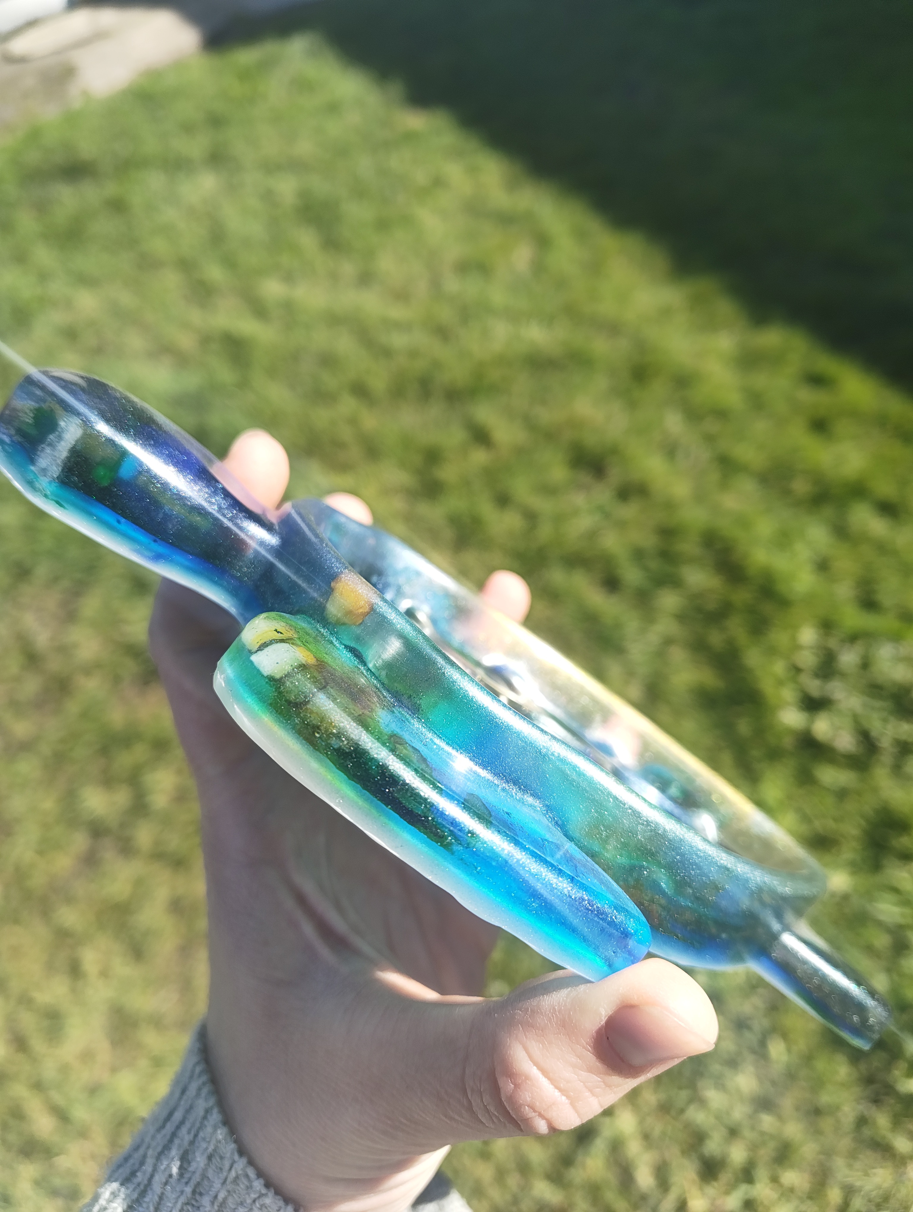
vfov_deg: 71.5
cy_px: 606
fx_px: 842
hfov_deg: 56.9
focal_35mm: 24
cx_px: 456
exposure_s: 1/449
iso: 50
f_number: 1.88
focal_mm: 5.56
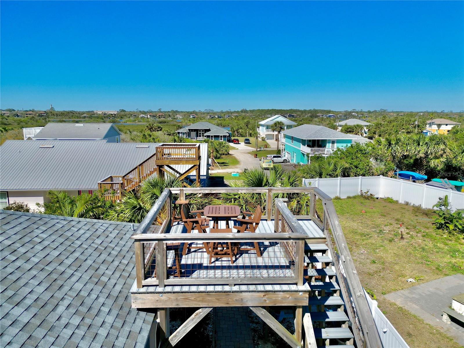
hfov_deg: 71.6
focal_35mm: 24
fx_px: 322
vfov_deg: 56.8
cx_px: 232
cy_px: 174
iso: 130
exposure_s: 1/6400
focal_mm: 6.72
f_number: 1.7
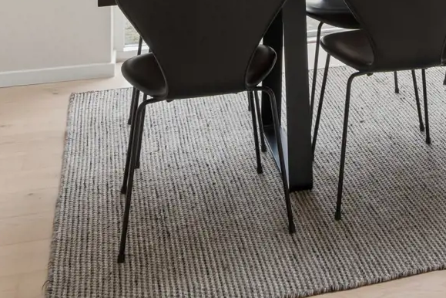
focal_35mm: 65
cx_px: 440
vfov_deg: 18.3
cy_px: -171
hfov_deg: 29.2
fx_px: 801
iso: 200
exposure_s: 1/50
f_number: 8
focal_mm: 13
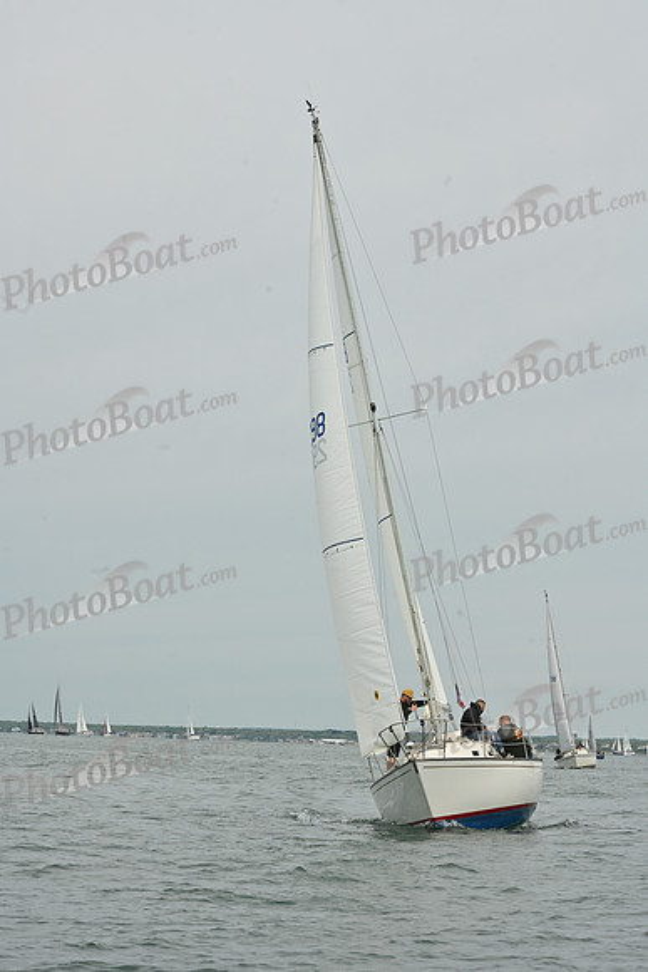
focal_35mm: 105
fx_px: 2833
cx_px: 324
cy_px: 486
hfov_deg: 13.0
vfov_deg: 19.5
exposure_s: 1/800
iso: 320
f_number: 13
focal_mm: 105
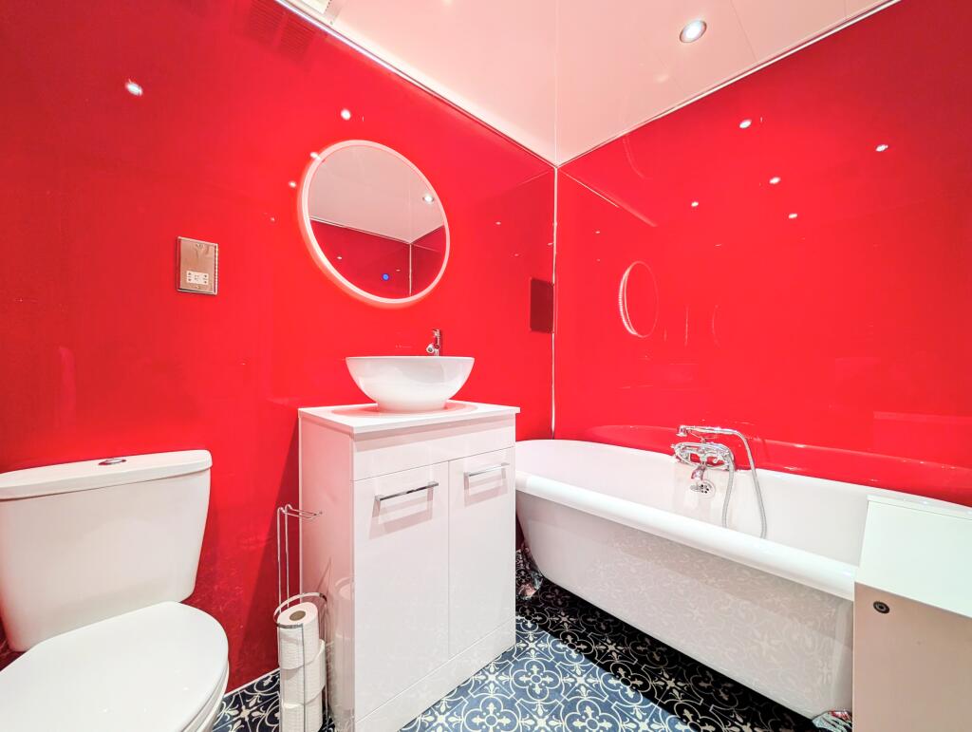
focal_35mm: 12
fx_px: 337
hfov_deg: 110.5
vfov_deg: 94.6
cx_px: 486
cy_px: 366
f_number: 1.7
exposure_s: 1/100
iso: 61
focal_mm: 2.02
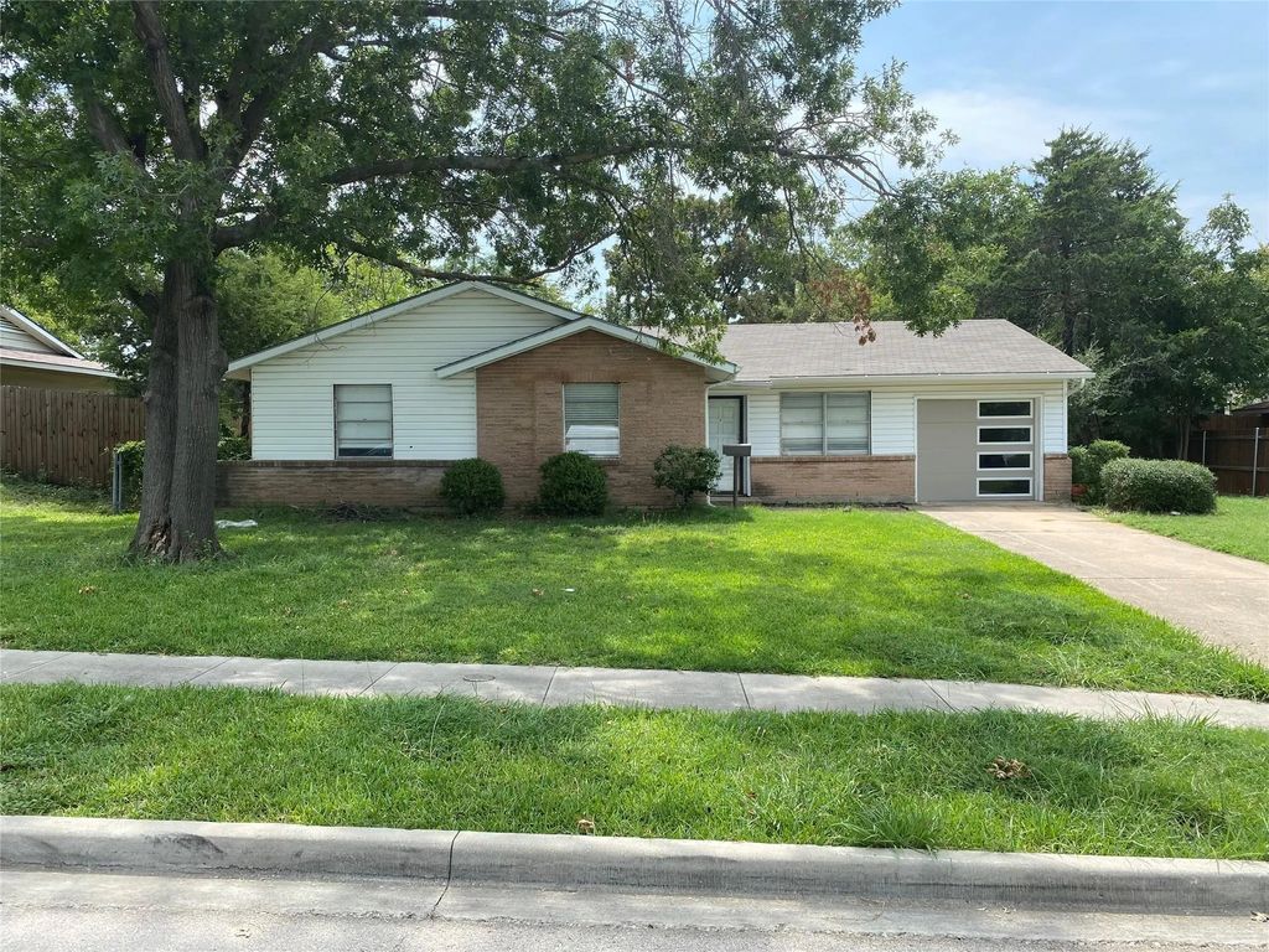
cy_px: 476
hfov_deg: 67.3
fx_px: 953
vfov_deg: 53.1
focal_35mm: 26
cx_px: 634
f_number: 1.8
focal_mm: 4.25
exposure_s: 1/1543
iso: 32
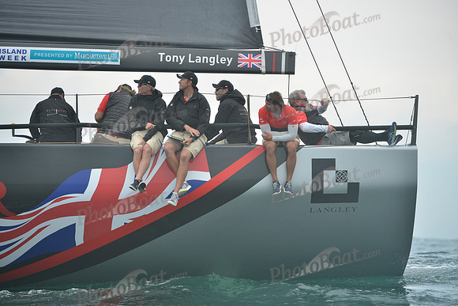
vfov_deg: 6.2
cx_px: 229
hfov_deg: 9.4
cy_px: 153
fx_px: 2799
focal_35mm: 220
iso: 280
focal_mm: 220
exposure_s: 1/800
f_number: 4.5
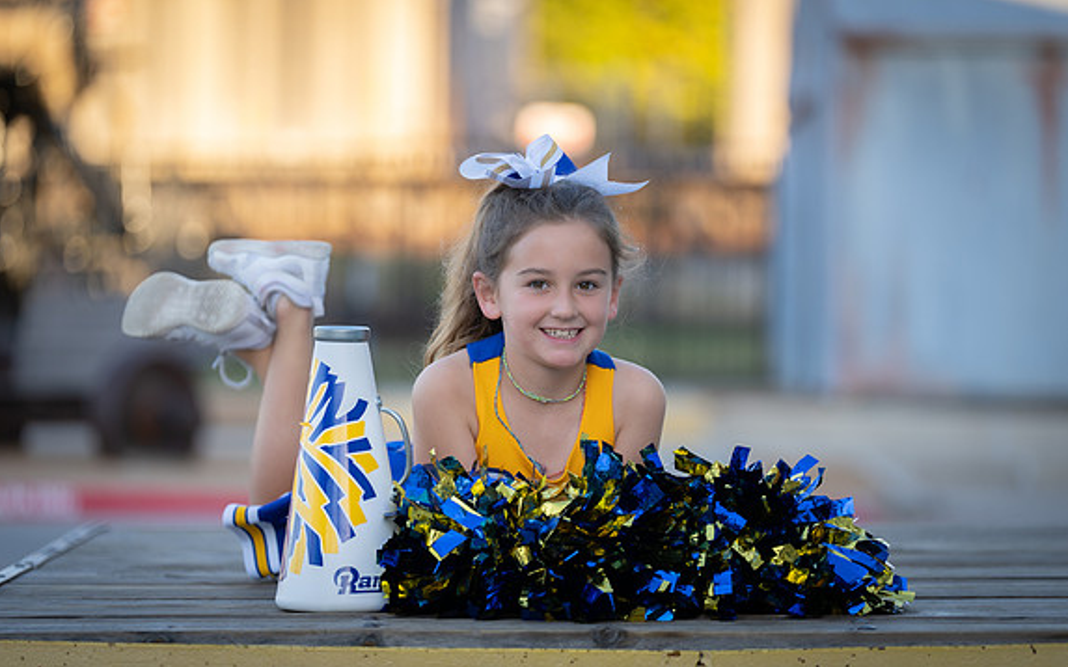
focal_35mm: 153
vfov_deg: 8.6
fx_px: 4453
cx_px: 541
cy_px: 356
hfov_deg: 13.7
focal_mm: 144
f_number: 2.8
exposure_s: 1/320
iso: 125
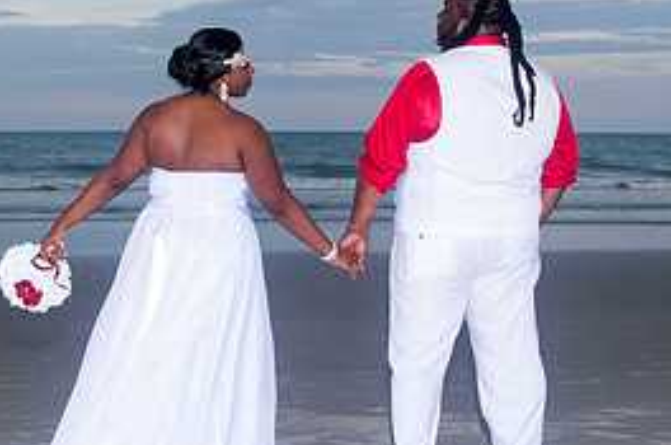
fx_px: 1228
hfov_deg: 30.5
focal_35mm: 66
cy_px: 200
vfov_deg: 20.5
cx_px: 300
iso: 400
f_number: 5.6
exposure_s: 1/200
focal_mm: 20
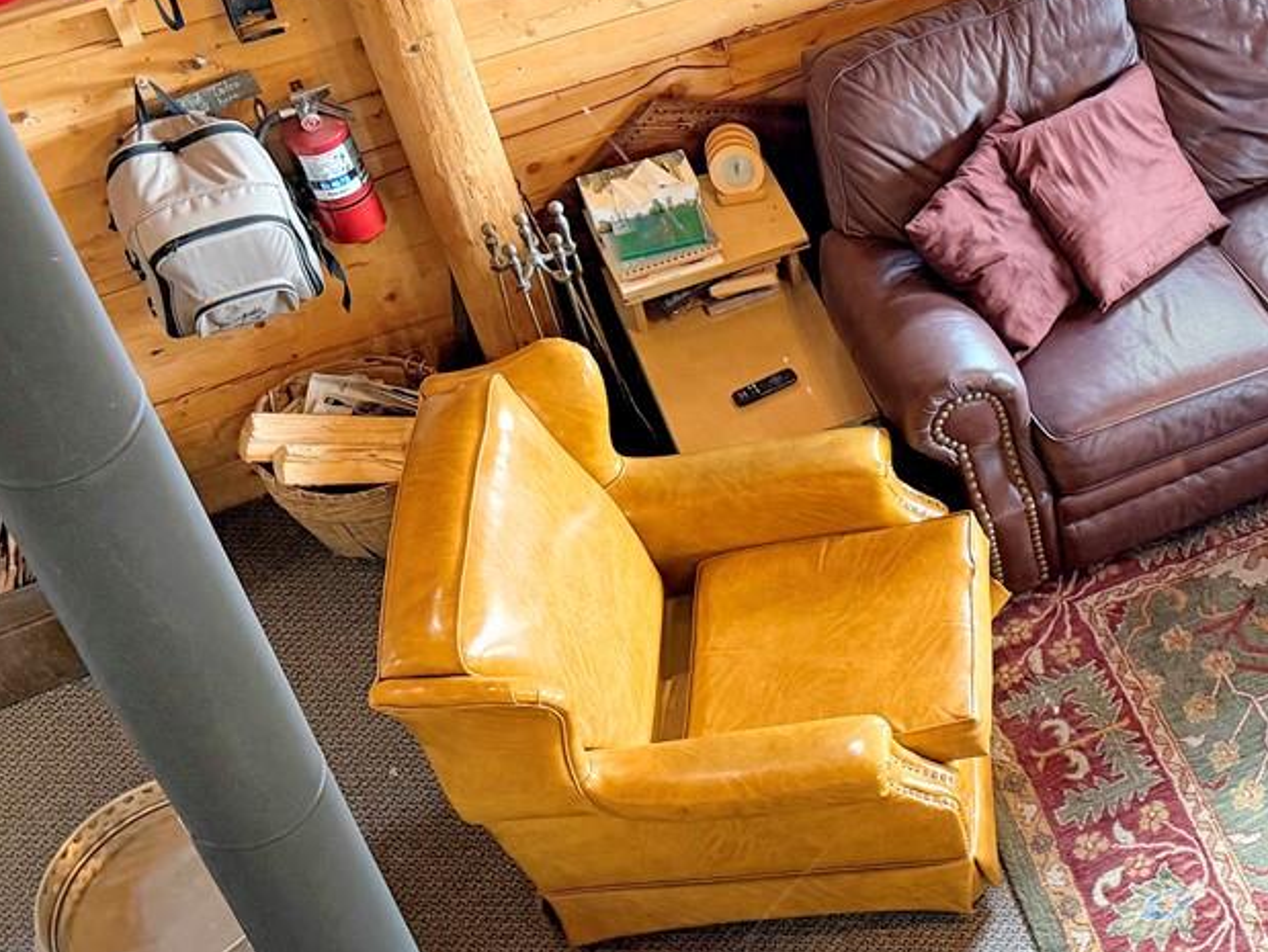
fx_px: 2272
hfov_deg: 28.7
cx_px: 1336
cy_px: 346
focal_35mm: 62
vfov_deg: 23.6
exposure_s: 1/60
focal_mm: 6.76
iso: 320
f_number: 1.78
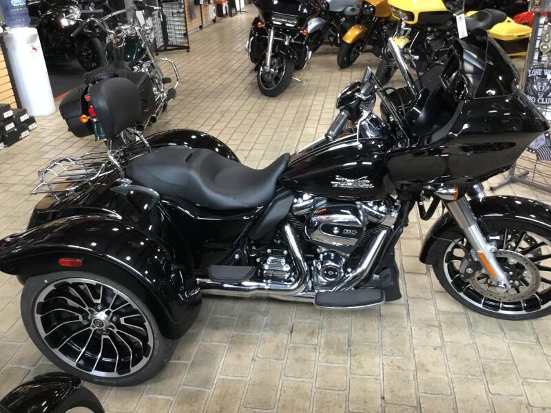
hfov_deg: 58.4
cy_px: 206
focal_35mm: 31
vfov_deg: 45.4
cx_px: 276
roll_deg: +2.4
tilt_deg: -25.2
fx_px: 493
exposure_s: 1/30
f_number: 2.4
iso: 160
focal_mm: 3.3
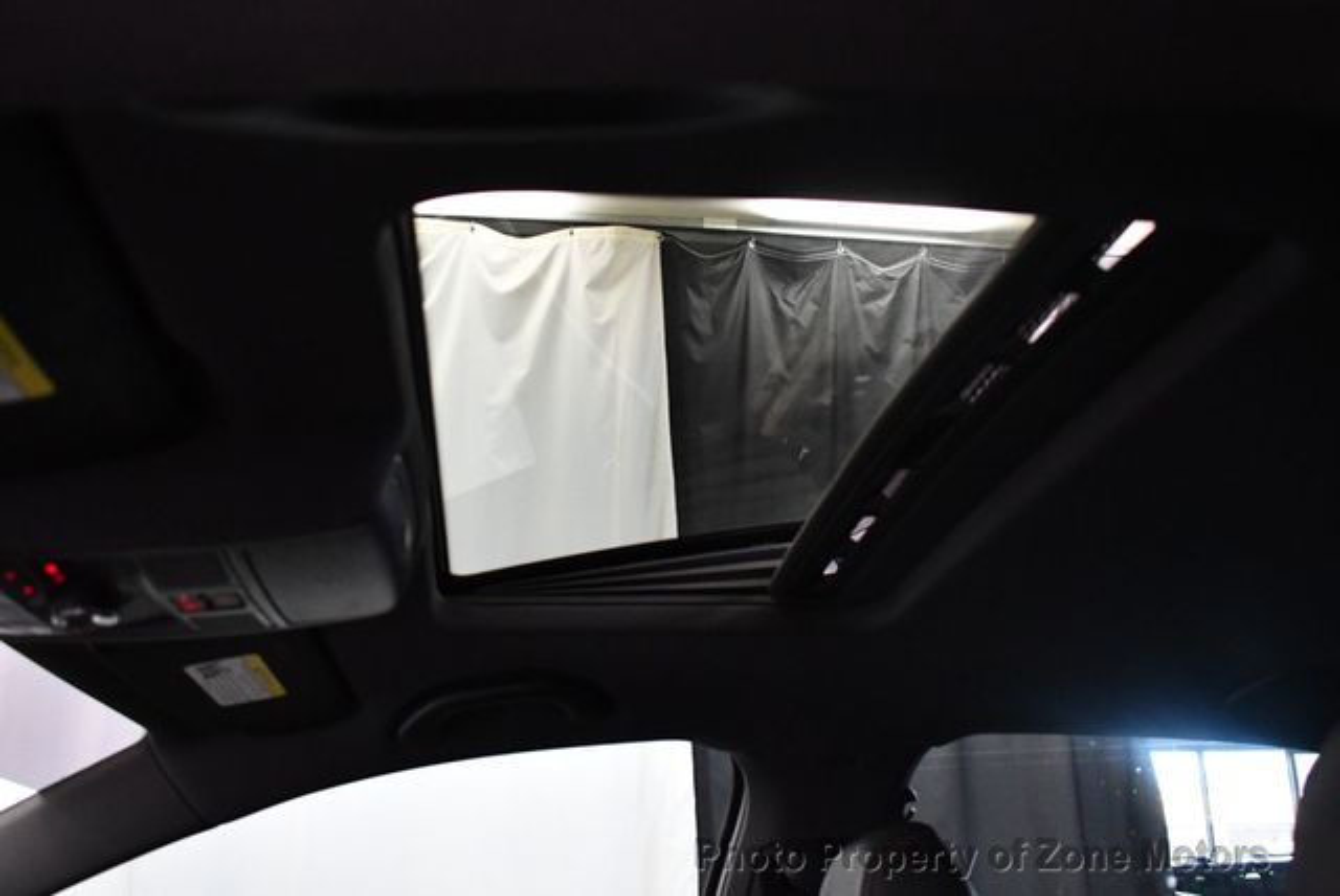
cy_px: 448
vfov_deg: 36.9
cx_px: 670
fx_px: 1341
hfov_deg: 53.1
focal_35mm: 36
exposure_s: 1/80
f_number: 3.5
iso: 3200
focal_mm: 18
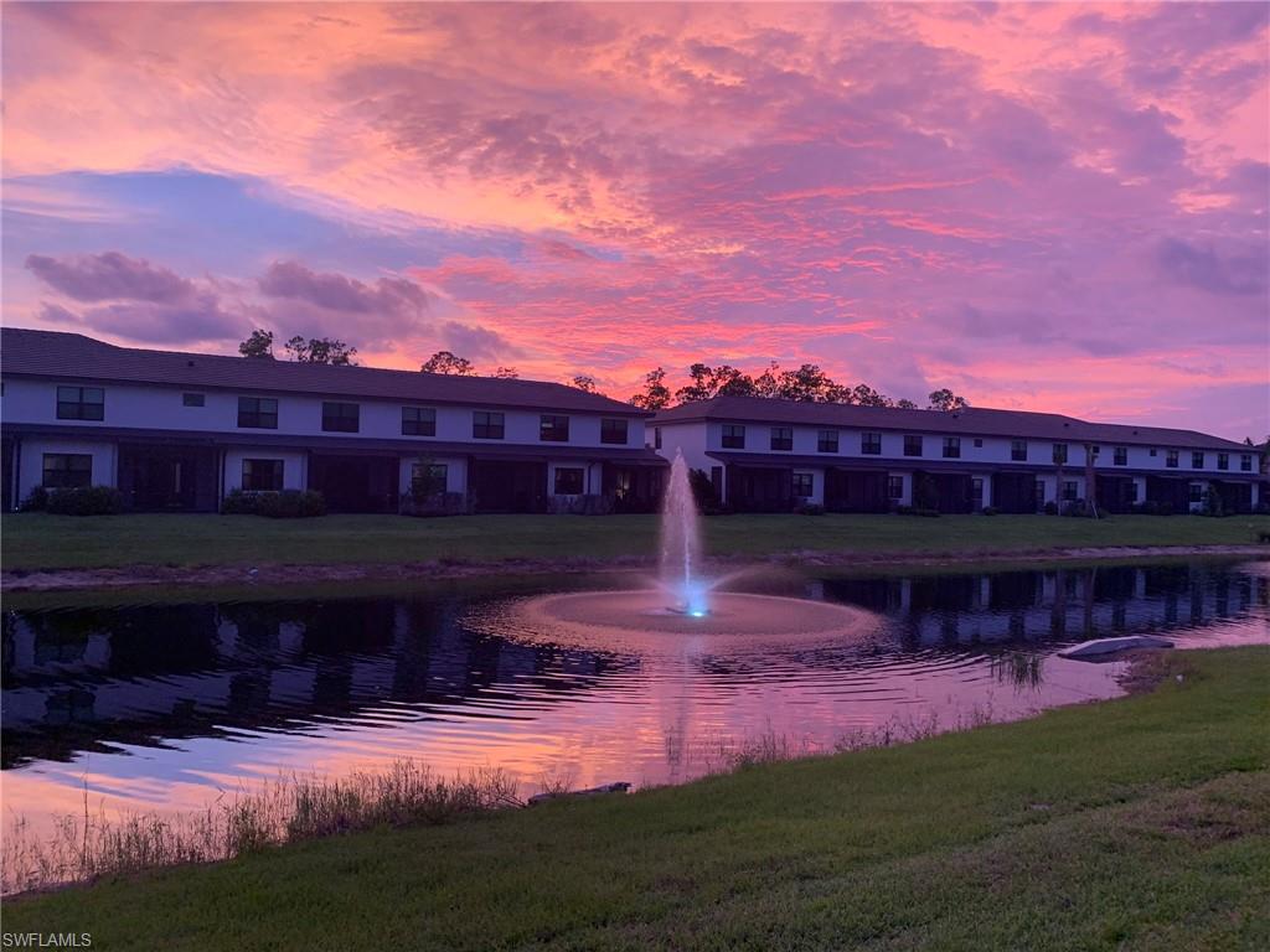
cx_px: 635
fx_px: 954
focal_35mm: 26
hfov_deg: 67.3
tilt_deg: +0.2
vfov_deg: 53.1
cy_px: 476
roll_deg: -1.0
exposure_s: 1/75
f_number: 1.8
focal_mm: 4.25
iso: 100
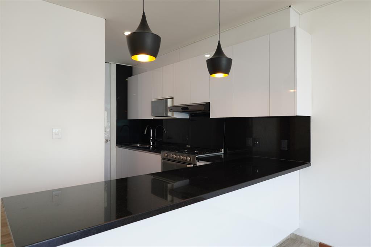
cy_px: 124
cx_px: 186
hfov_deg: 77.3
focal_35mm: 22
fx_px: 232
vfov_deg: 56.1
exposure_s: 1/40
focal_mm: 15
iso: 100
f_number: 3.5
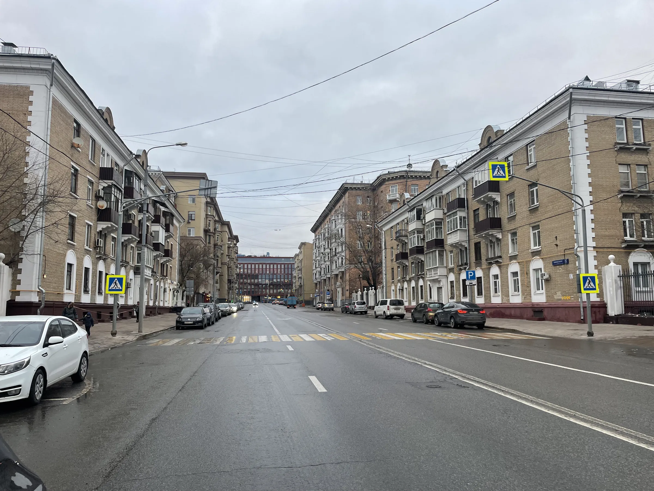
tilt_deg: +7.7
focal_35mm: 26
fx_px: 491
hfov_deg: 67.3
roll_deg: -0.3
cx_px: 327
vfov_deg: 53.1
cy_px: 246
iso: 50
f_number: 1.6
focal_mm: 4.2
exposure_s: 1/121
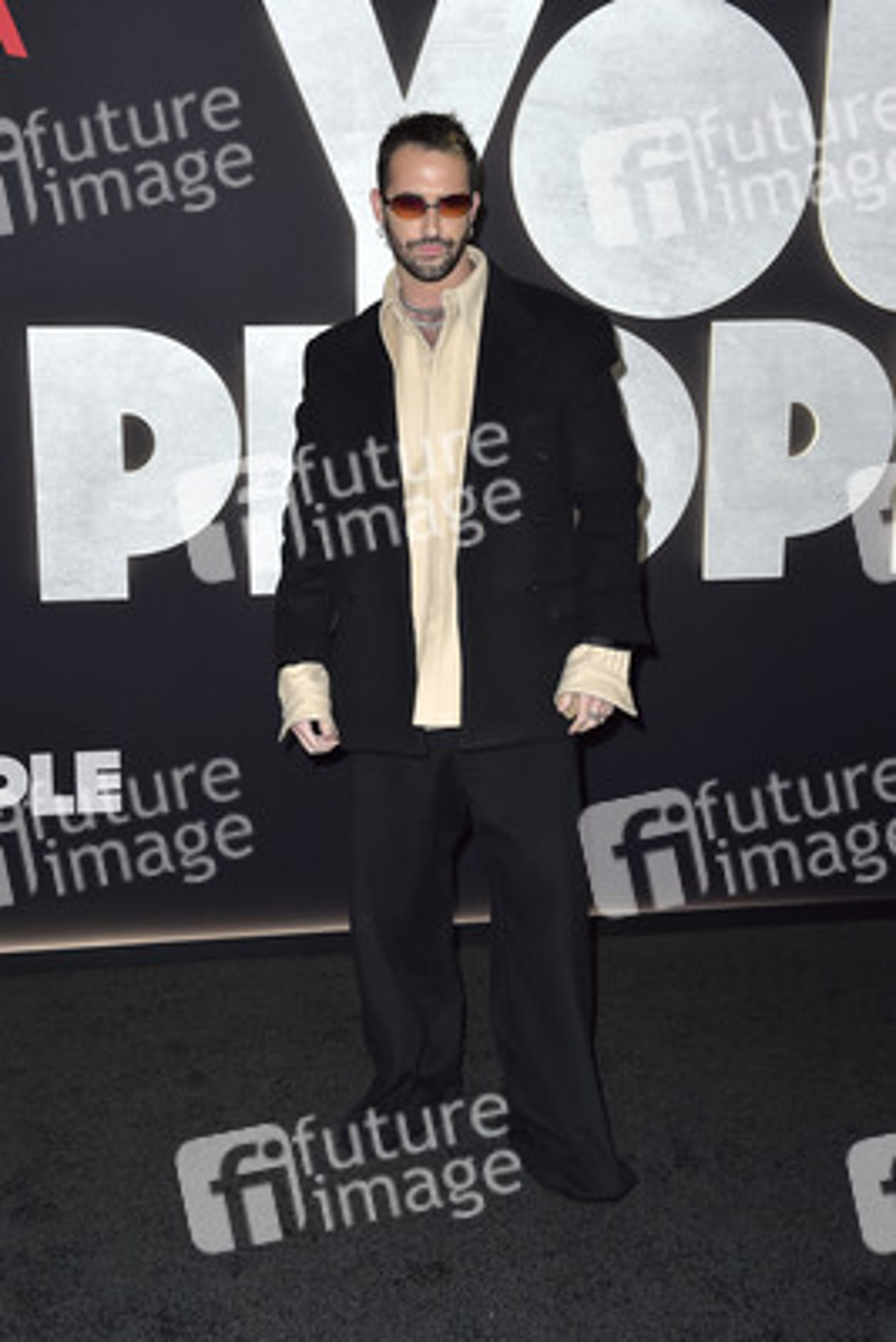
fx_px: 1790
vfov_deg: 41.1
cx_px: 448
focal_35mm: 48
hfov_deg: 28.1
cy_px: 671
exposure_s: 1/250
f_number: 6.3
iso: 500
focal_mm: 48
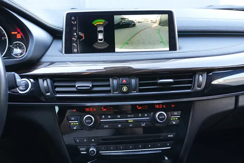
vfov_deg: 36.9
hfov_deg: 53.1
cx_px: 122
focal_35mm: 36
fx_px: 244
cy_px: 82
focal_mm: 24
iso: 4000
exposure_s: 1/160
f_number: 4.5
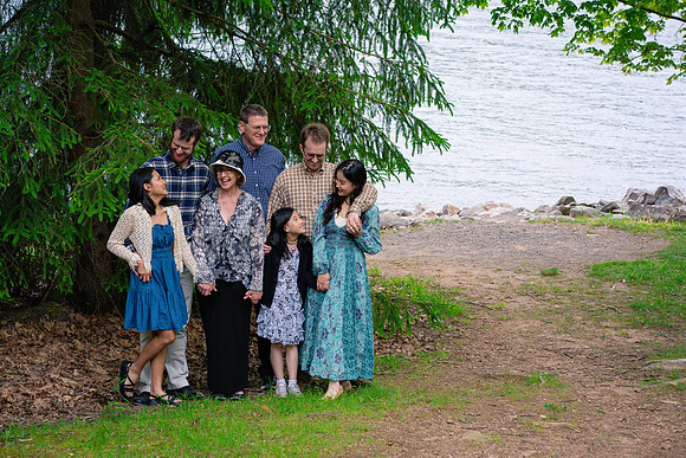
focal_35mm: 85
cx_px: 343
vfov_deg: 16.1
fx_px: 1620
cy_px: 229
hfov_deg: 23.9
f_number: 5.6
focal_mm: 85
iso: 800
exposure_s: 1/250
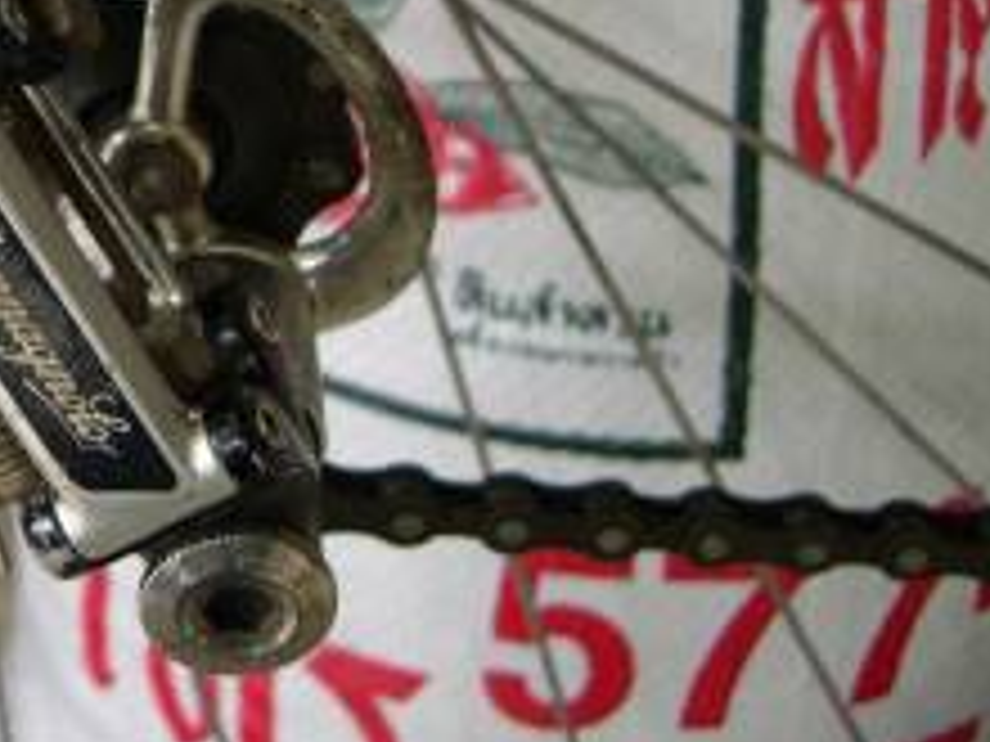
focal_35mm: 83
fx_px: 2374
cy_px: -4
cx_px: -81
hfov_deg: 22.3
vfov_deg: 17.4
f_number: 2.8
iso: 100
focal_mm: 8
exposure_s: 1/42.1
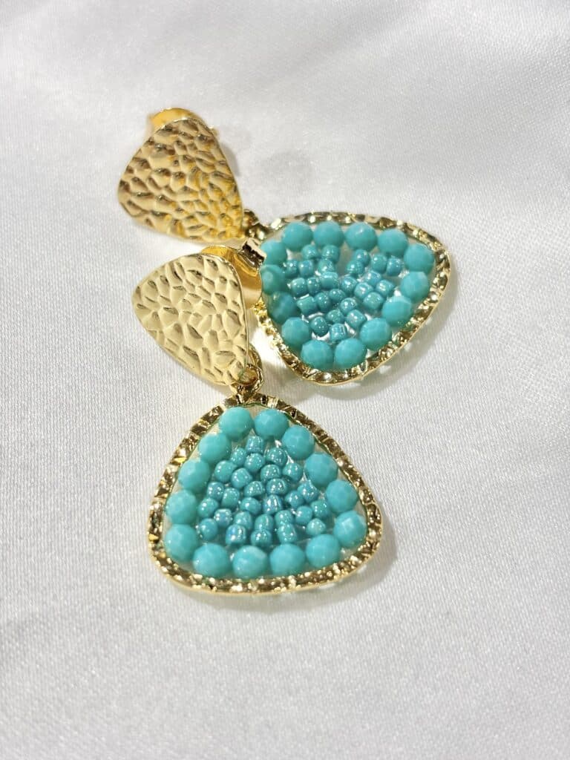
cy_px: 380
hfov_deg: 28.0
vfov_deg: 36.8
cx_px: 285
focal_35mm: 52
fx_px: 1142
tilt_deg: -51.9
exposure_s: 1/242
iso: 32
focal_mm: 5.96
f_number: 1.6
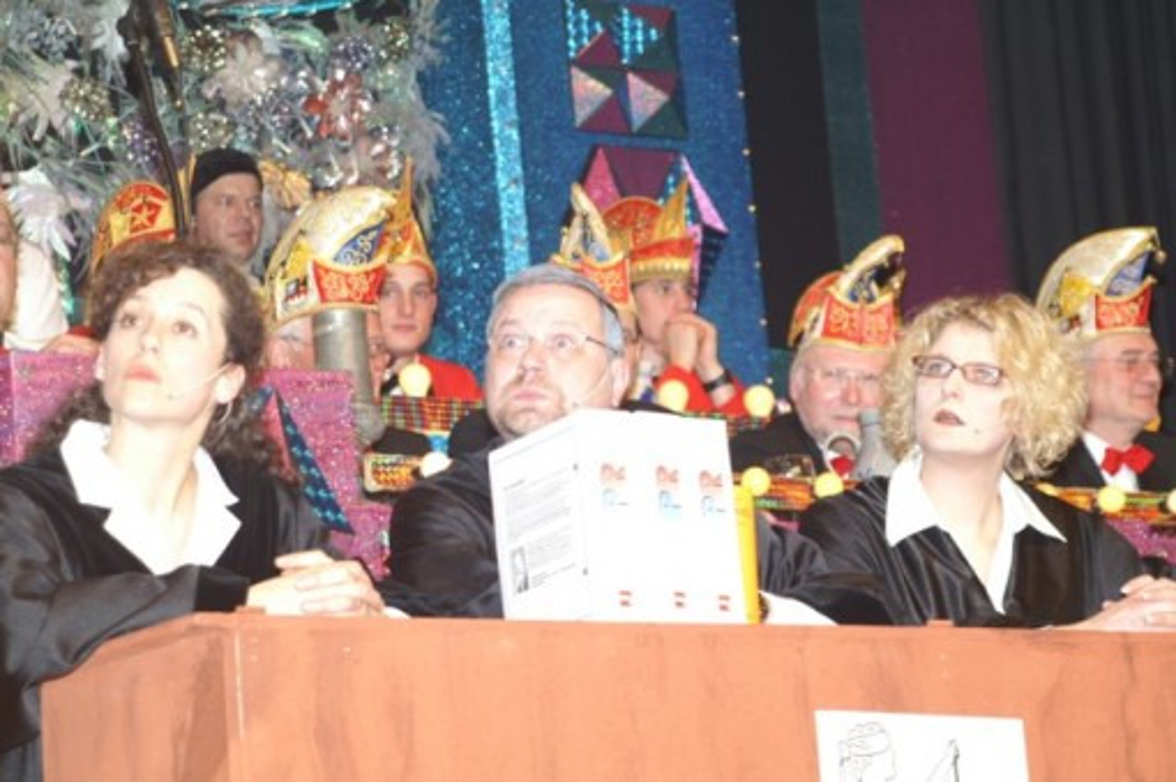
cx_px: 588
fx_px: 3916
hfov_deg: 17.1
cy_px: 391
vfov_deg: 11.4
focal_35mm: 120
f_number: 5.6
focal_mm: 80
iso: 400
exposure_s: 1/60
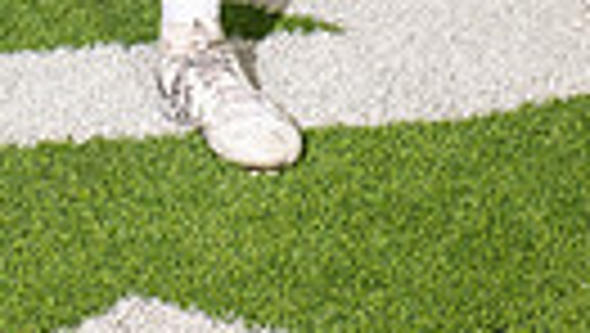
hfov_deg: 12.3
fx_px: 2709
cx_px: 27
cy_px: -572
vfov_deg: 6.6
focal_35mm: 173
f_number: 7.1
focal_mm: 48
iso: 800
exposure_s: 1/320
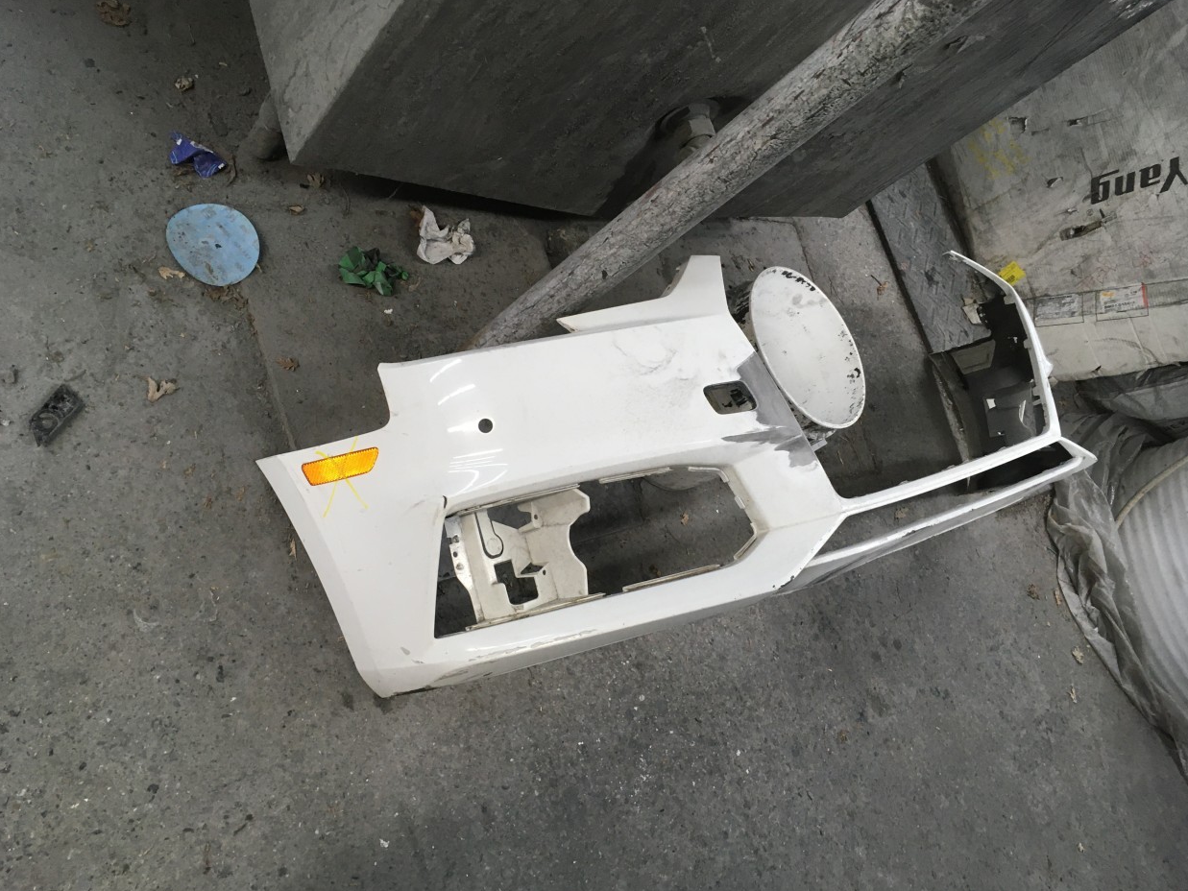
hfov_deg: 60.0
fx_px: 1030
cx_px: 595
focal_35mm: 30
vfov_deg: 46.8
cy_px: 441
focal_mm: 4.15
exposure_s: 1/30
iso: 80
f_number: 2.2
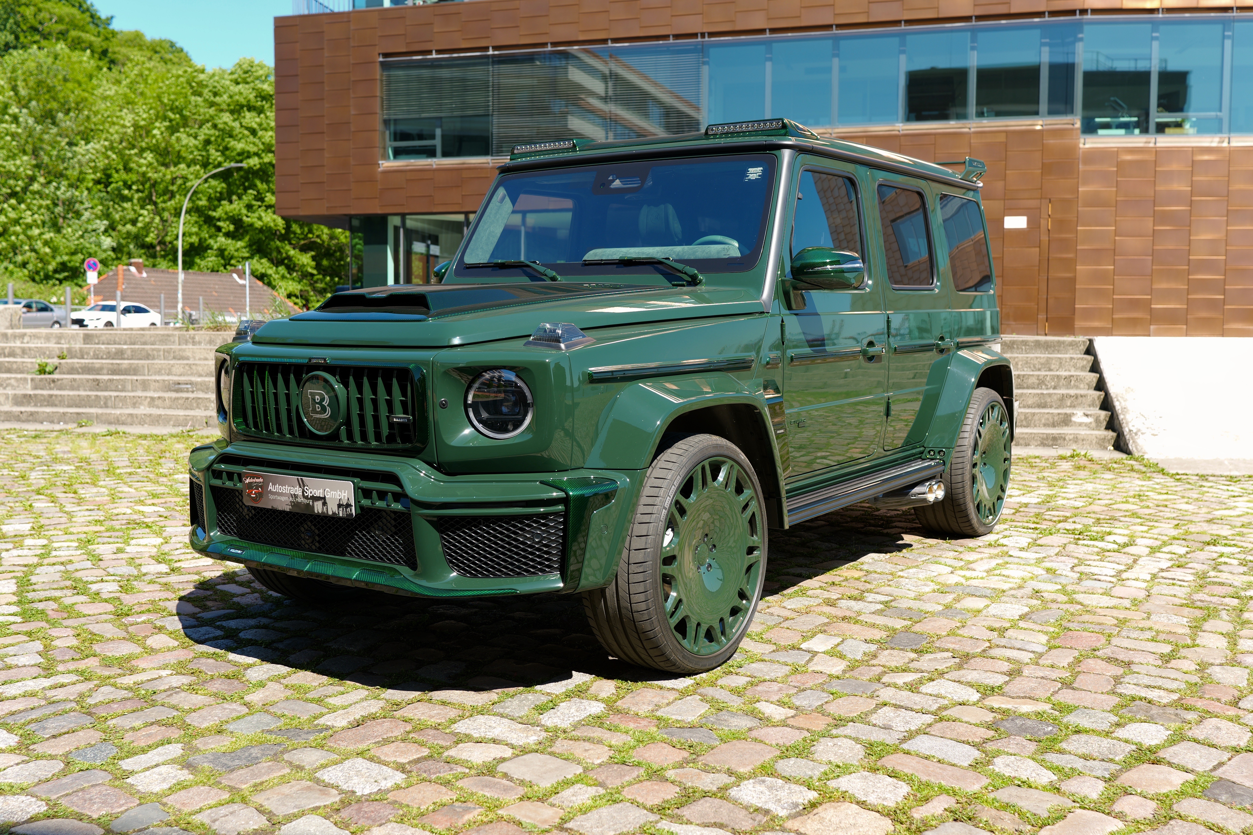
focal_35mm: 35
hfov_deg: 54.4
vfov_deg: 37.9
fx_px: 1218
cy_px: 418
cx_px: 626
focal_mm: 35
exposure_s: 1/250
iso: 100
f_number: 4
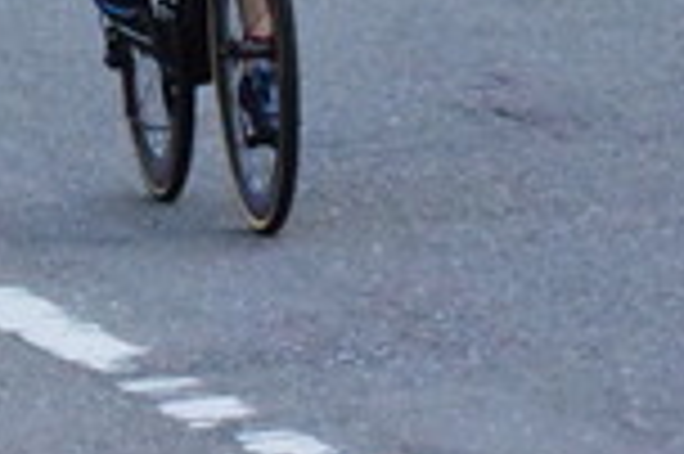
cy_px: -542
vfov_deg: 2.4
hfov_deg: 3.7
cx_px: 162
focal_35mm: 565
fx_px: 10723
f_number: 14
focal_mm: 110
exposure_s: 1/3200
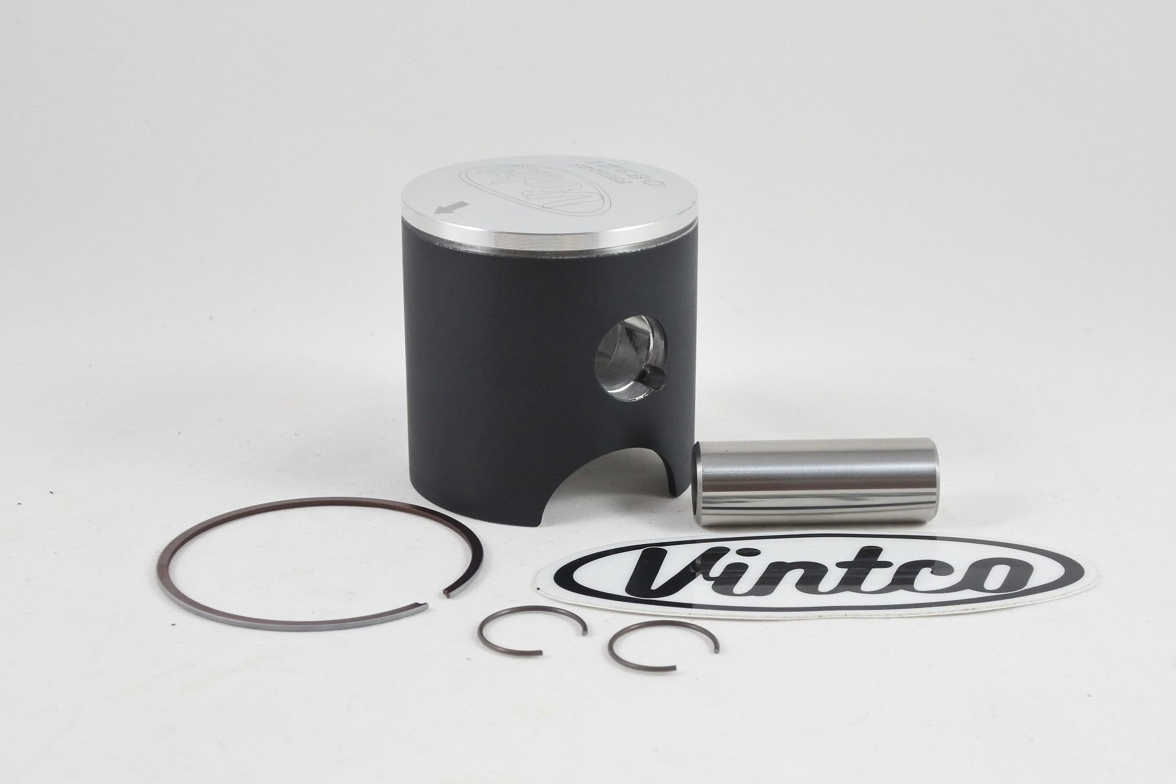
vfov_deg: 28.6
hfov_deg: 41.9
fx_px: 1535
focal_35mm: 47
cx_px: 588
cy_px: 392
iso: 500
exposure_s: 1/125
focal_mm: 17.6
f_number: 4.5
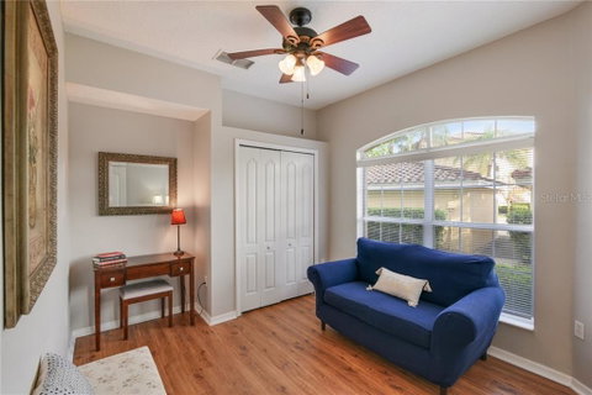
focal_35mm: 16
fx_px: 263
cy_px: 198
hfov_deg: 96.7
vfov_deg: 73.7
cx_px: 296
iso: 100
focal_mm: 16
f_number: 11
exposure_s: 1
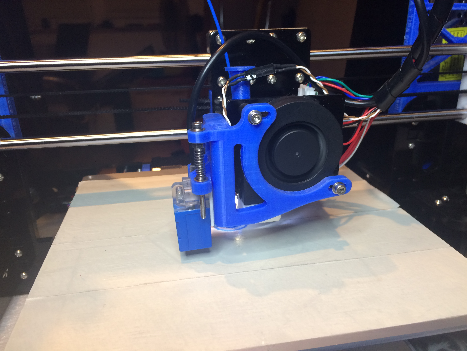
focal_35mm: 29
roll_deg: +2.0
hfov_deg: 61.7
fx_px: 391
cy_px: 176
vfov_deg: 48.2
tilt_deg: -22.4
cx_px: 234
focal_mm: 4.15
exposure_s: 1/33
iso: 50
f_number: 2.2
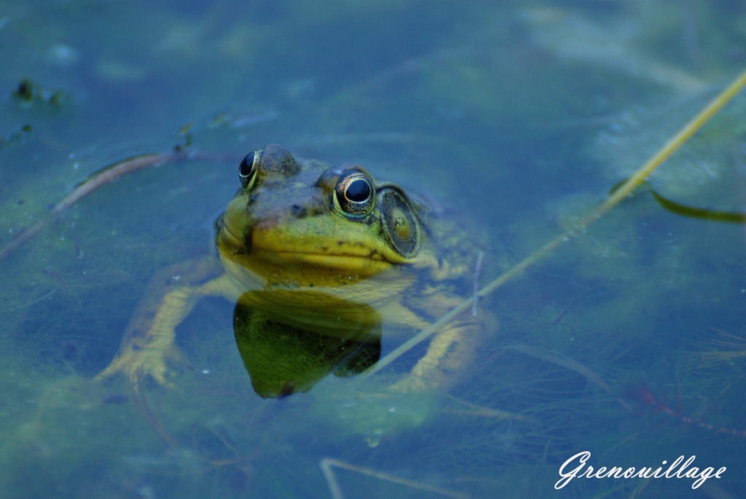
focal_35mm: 450
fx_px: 9334
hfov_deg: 4.6
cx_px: 373
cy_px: 250
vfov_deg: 3.1
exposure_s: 1/8
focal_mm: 300
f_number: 5.6
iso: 400
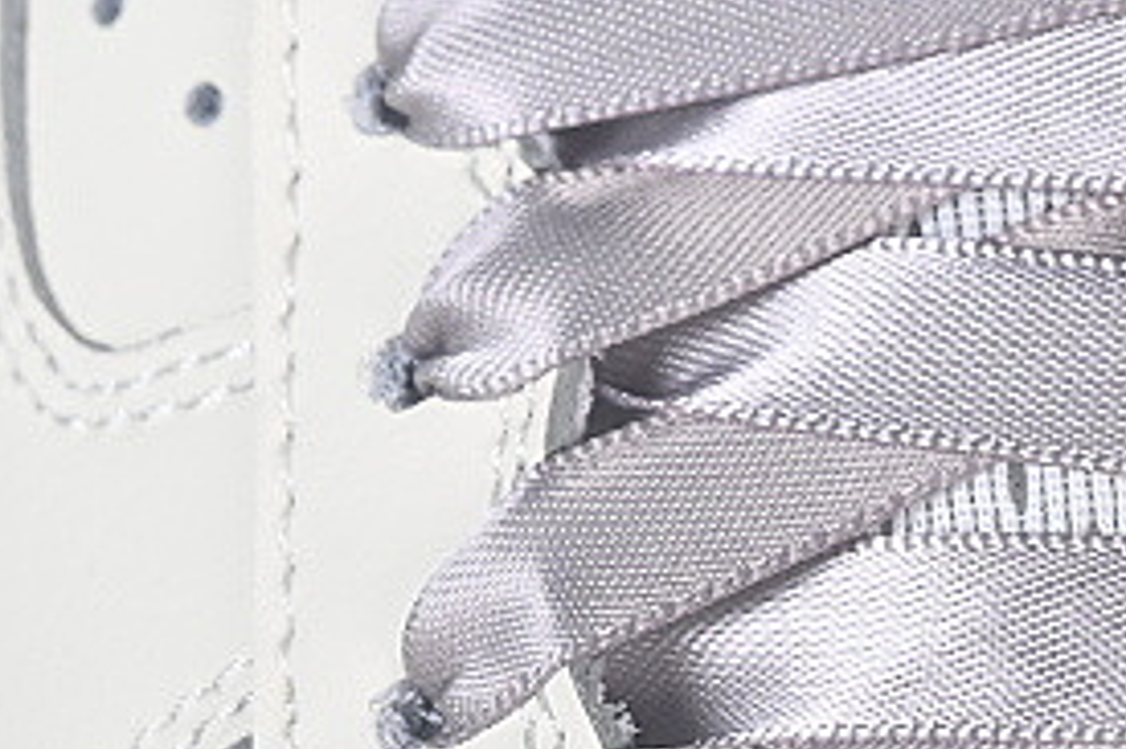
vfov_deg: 4.6
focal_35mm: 295
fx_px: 9221
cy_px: -241
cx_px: 831
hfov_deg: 7.0
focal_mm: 50
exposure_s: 1/80
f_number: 7.1
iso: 160
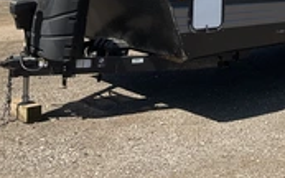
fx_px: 551
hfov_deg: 27.5
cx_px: 278
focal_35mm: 71
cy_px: -59
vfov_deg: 17.1
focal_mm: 3
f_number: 1.8
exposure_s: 1/1577
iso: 25
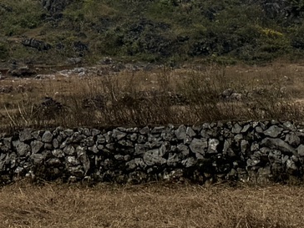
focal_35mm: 132
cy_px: -282
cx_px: -114
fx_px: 1159
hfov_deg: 14.2
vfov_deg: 10.1
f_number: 1.78
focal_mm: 6.76
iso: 80
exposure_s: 1/3413
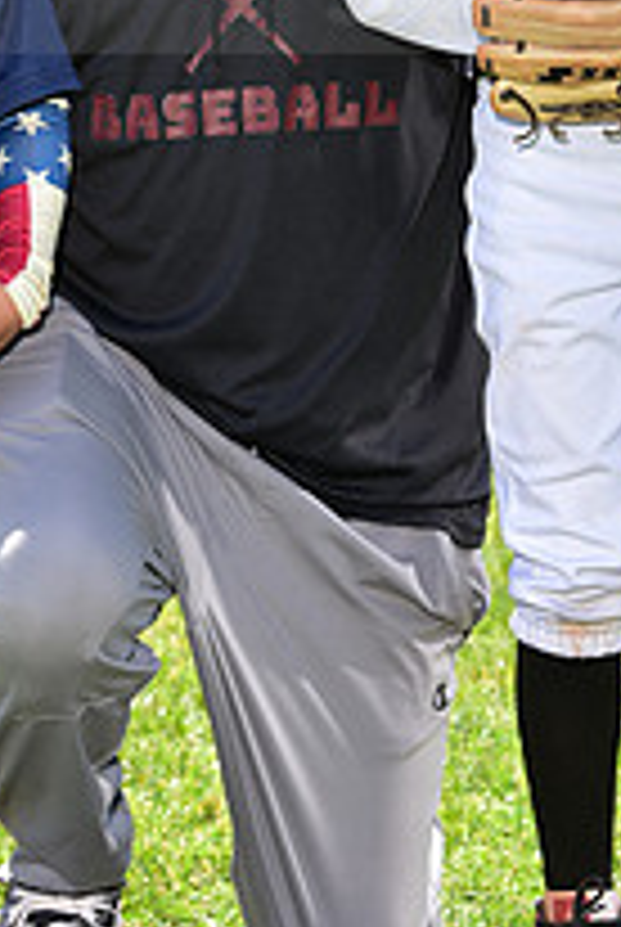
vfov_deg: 9.6
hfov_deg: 6.5
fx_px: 5441
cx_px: 227
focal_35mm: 211
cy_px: -90
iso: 100
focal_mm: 75
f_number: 5
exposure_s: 1/250
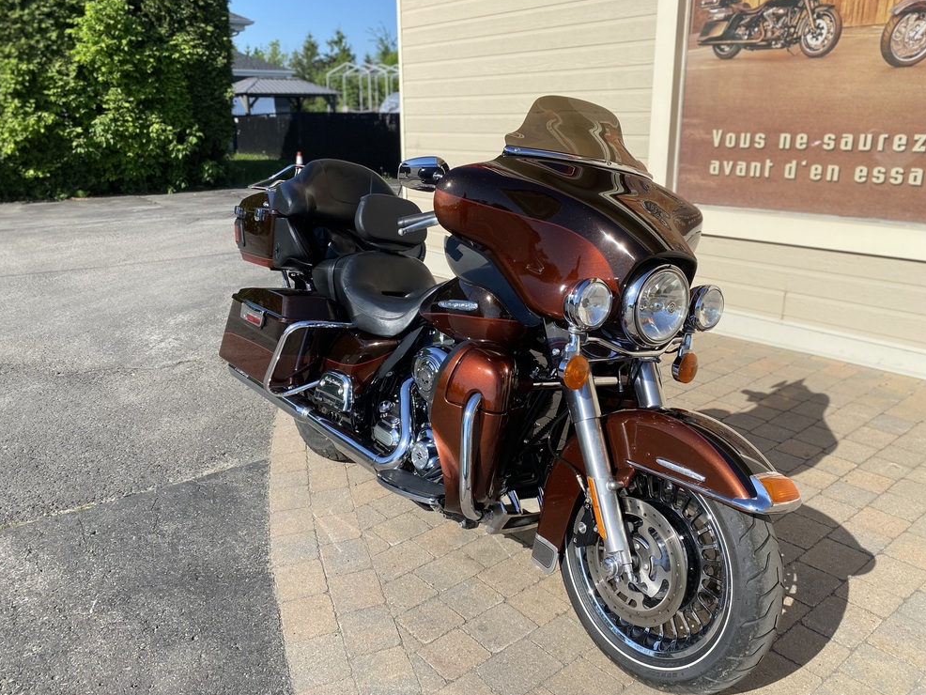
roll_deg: +1.6
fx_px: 722
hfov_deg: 65.3
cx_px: 448
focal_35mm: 27
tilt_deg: -14.9
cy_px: 348
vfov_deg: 51.4
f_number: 1.8
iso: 32
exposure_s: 1/2358
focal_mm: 4.25
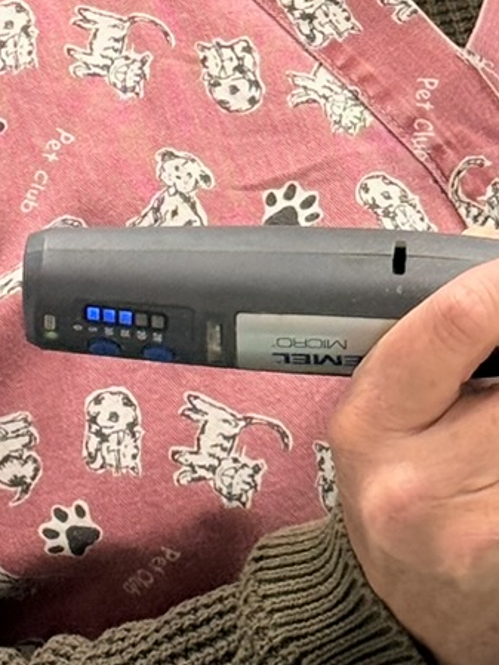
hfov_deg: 6.8
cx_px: 529
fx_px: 4207
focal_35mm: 219
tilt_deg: +2.2
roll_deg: +2.0
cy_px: -13
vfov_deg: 9.0
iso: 100
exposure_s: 1/100
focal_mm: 6.76
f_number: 1.78
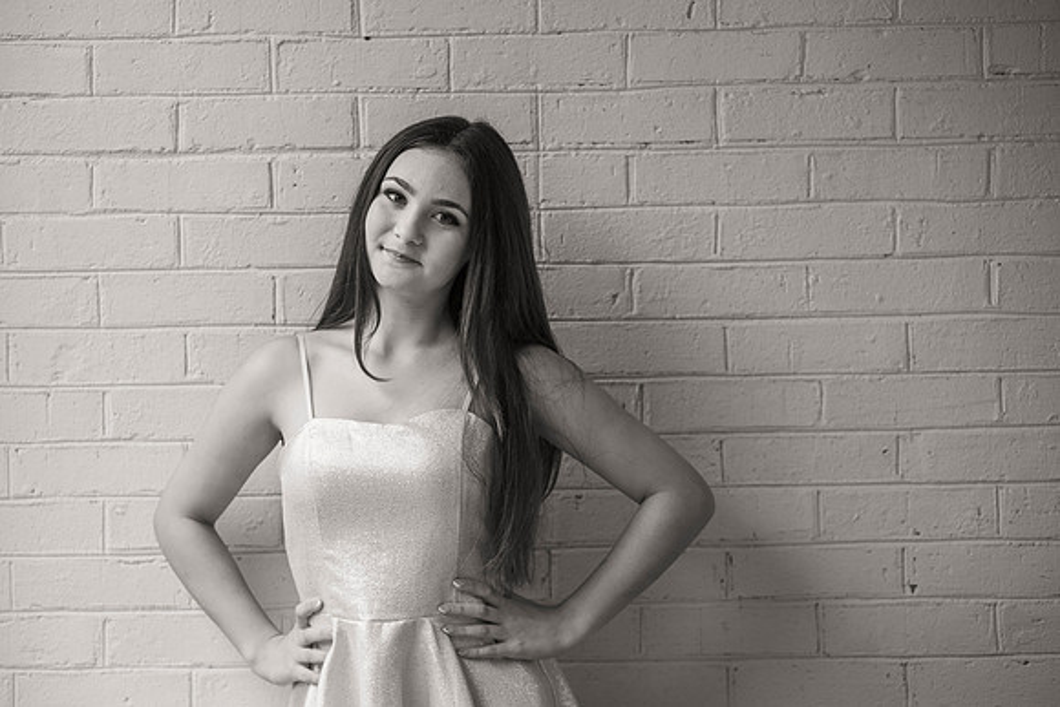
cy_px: 358
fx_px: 4004
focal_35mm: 136
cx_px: 463
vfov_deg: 10.1
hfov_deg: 15.1
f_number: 3.2
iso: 100
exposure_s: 1/160
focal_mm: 120
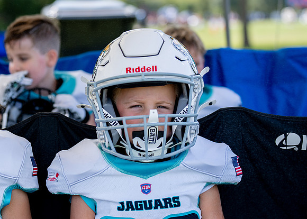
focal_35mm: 112
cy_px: 109
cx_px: 142
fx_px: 974
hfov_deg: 17.9
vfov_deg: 12.8
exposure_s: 1/1000
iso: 160
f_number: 2.8
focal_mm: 70
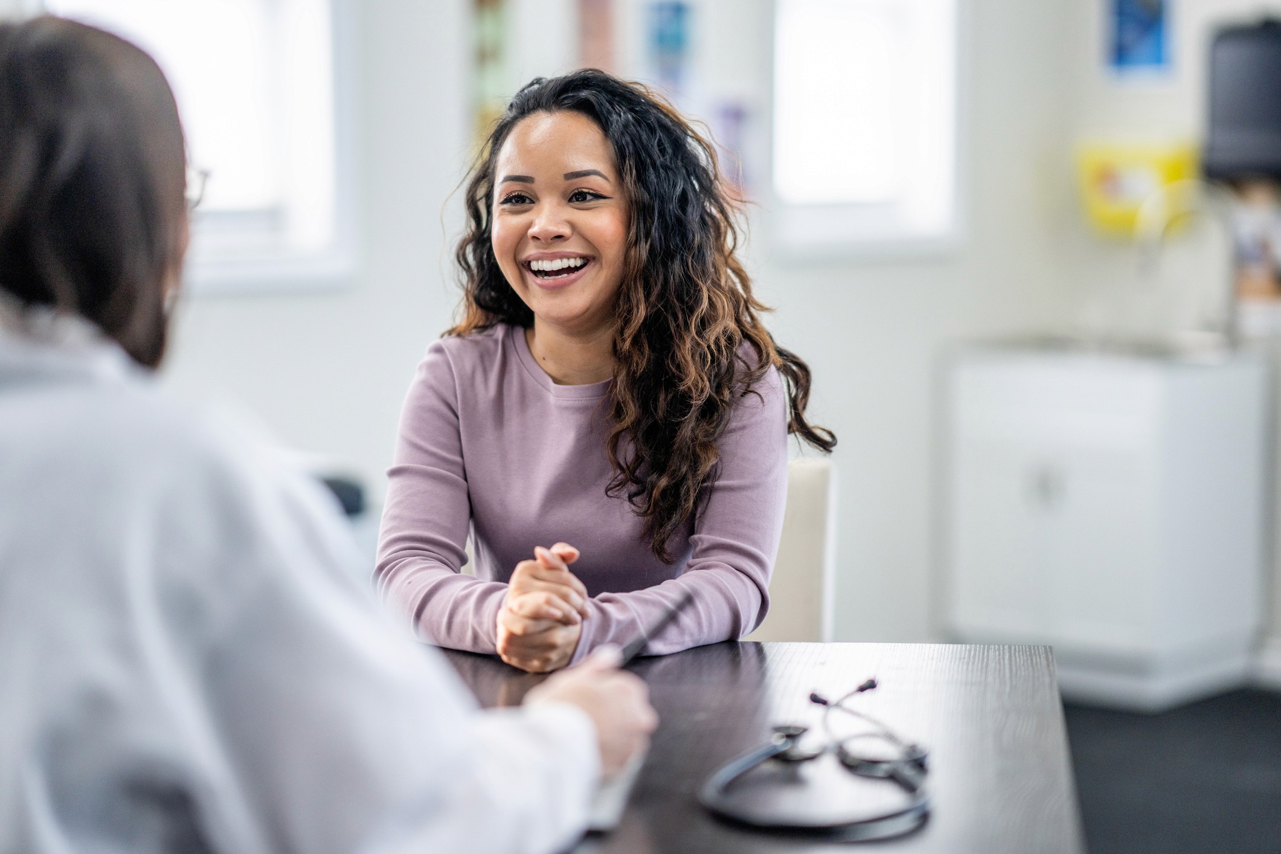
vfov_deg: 16.1
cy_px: 427
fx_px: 3024
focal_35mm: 85
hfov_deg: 23.9
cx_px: 640
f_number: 1.4
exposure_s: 1/800
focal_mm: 85
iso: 320
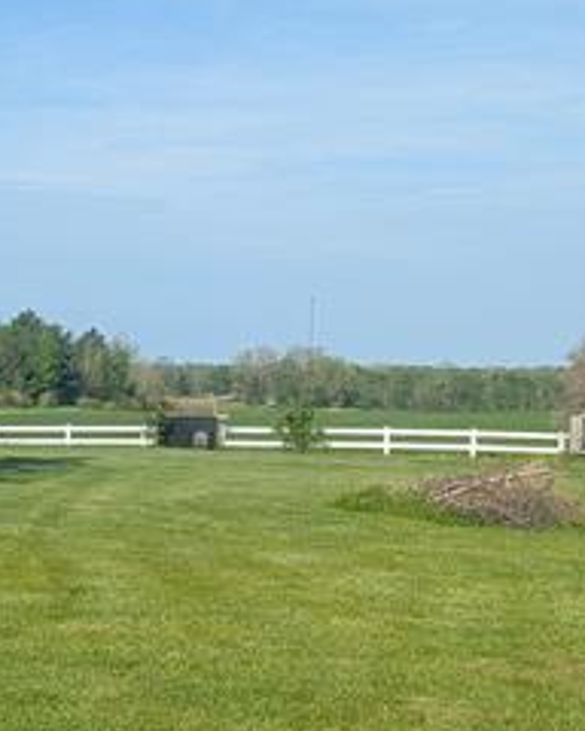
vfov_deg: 25.3
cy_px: 478
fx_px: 1623
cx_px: -174
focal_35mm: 75
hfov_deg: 18.9
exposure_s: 1/929
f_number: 1.68
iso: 22
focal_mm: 6.9
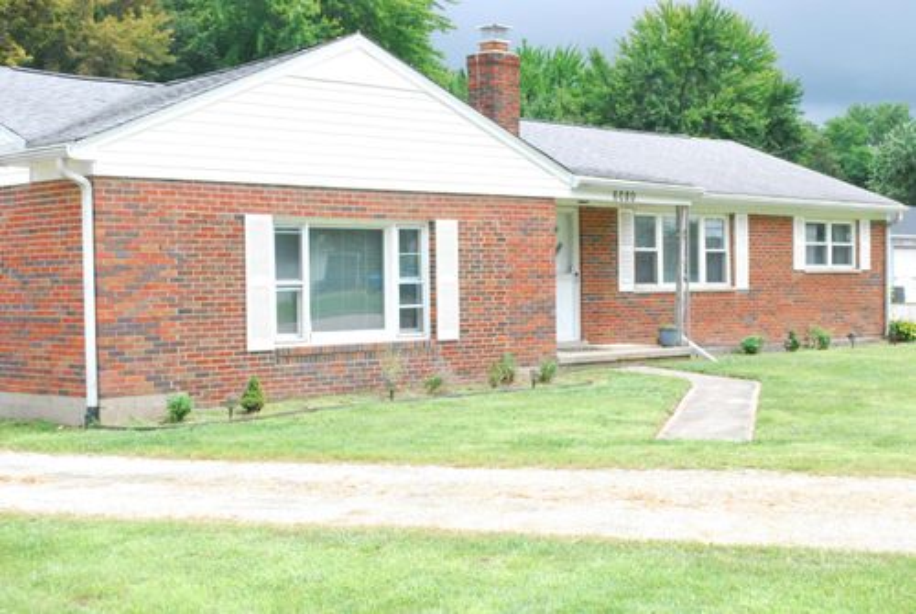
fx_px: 1376
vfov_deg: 25.1
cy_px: 307
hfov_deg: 36.8
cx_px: 458
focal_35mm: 54
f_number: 7.1
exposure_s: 1/1600
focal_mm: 36
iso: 1600
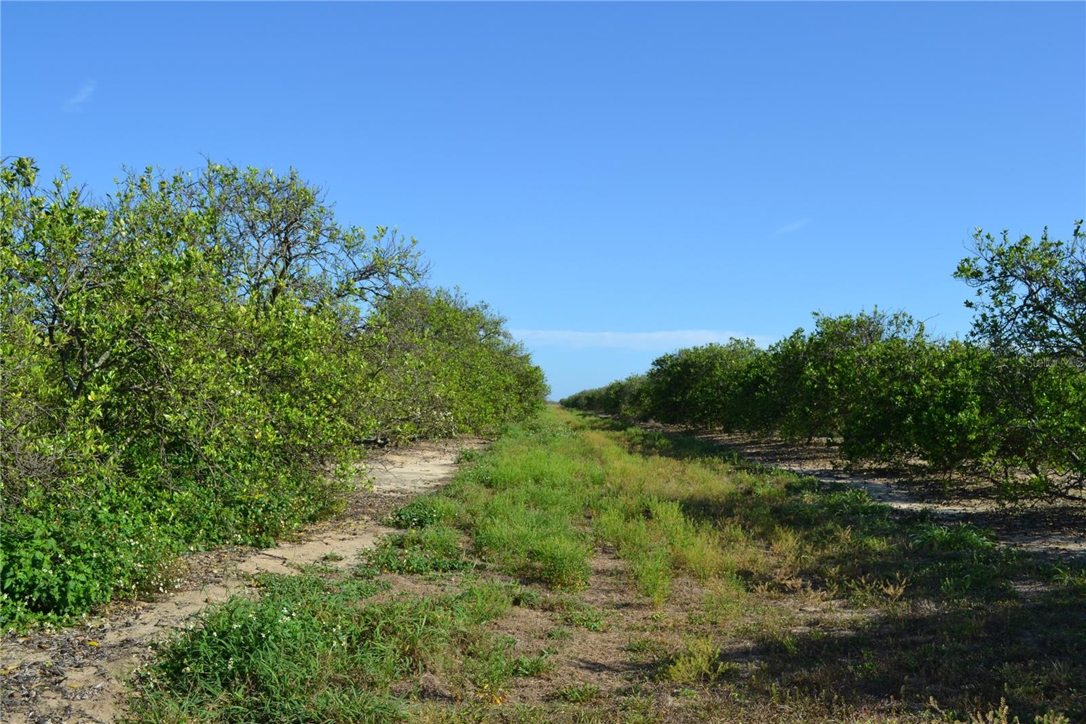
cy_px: 362
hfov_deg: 57.2
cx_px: 543
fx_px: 995
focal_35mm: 33
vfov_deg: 40.0
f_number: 8
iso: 100
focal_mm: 22
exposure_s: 1/250
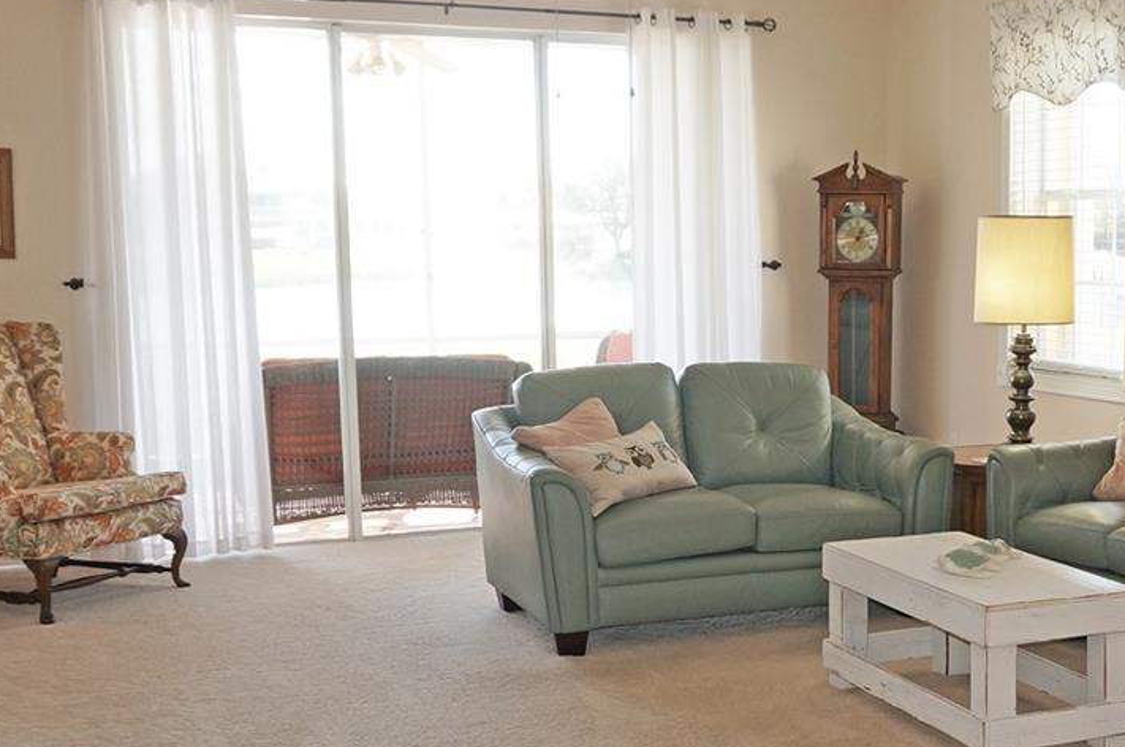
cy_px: 497
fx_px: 1685
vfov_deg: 24.9
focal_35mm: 54
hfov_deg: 36.0
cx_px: 851
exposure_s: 1/60
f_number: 4.5
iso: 125
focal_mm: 16
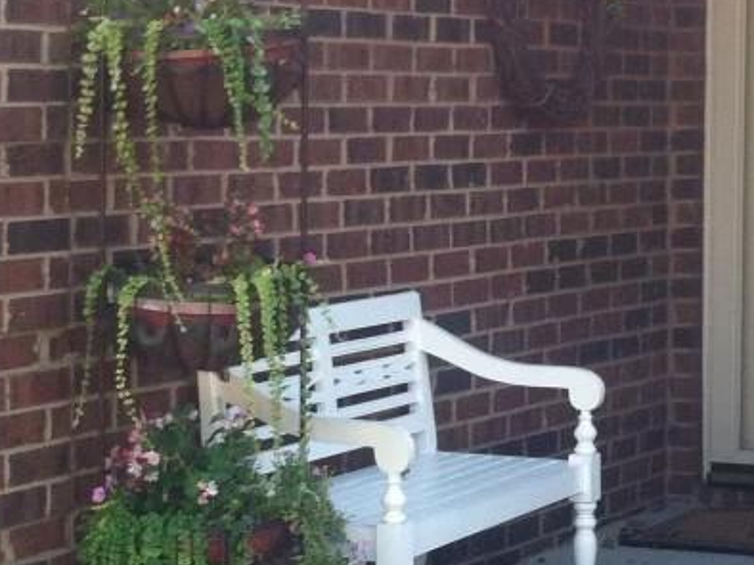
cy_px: 272
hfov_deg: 17.1
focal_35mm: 115
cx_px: 515
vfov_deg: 12.9
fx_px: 2503
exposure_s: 1/147
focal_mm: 3.85
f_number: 2.8
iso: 80
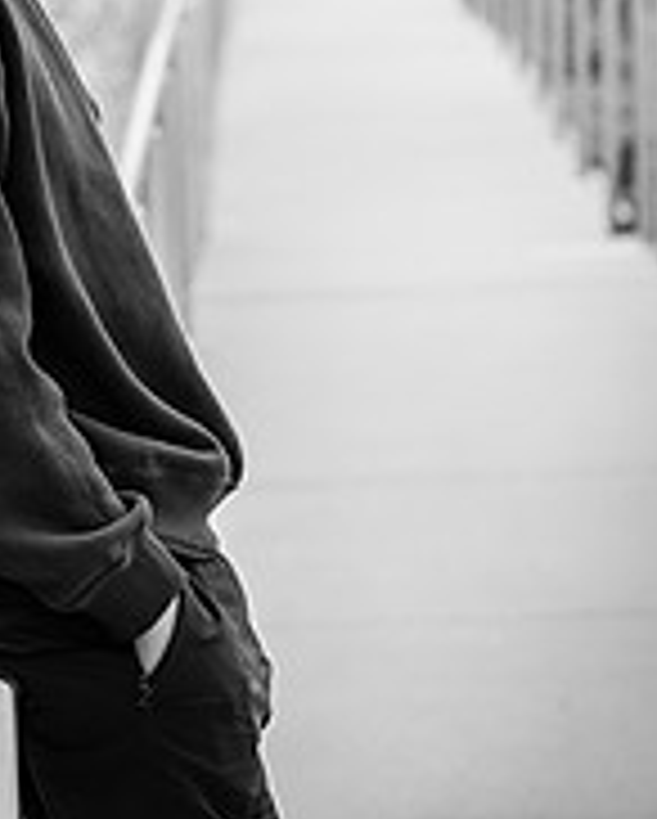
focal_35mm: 197
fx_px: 4780
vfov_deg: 9.7
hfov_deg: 7.8
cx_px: 81
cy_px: 0
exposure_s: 1/125
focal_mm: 85
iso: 50
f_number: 3.5
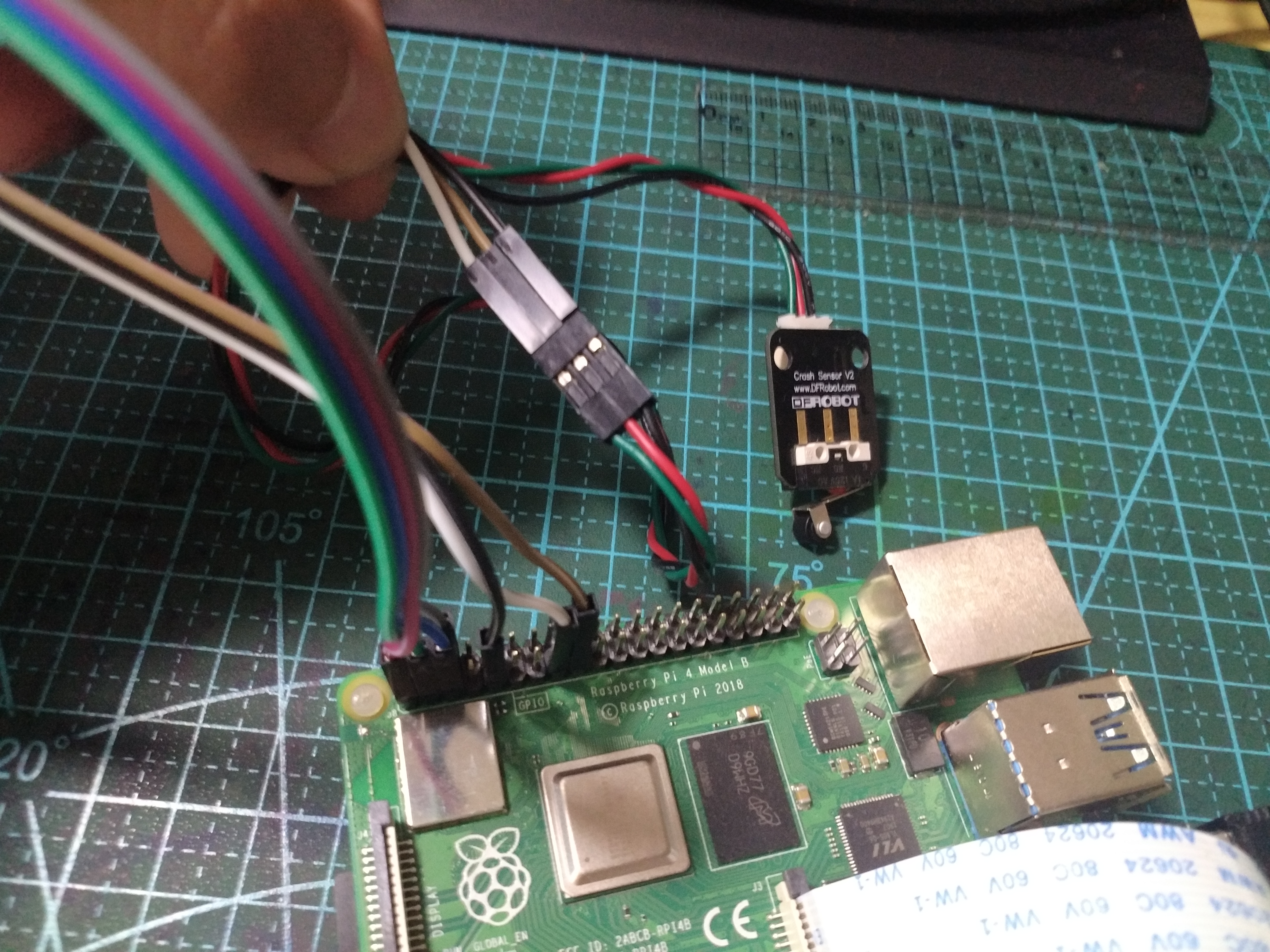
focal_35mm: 27
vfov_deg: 51.4
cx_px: 635
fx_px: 991
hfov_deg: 65.3
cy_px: 476
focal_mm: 4.73
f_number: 2.2
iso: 1000
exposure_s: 1/14
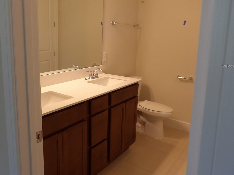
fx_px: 203
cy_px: 66
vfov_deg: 46.4
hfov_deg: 59.4
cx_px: 93
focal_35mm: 30
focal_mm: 4.3
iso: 132
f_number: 3.2
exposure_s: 1/33
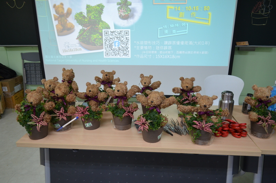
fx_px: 207
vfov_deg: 47.8
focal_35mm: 27
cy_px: 92
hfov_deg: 67.5
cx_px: 138
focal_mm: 18
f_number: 3.5
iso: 800
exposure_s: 1/125
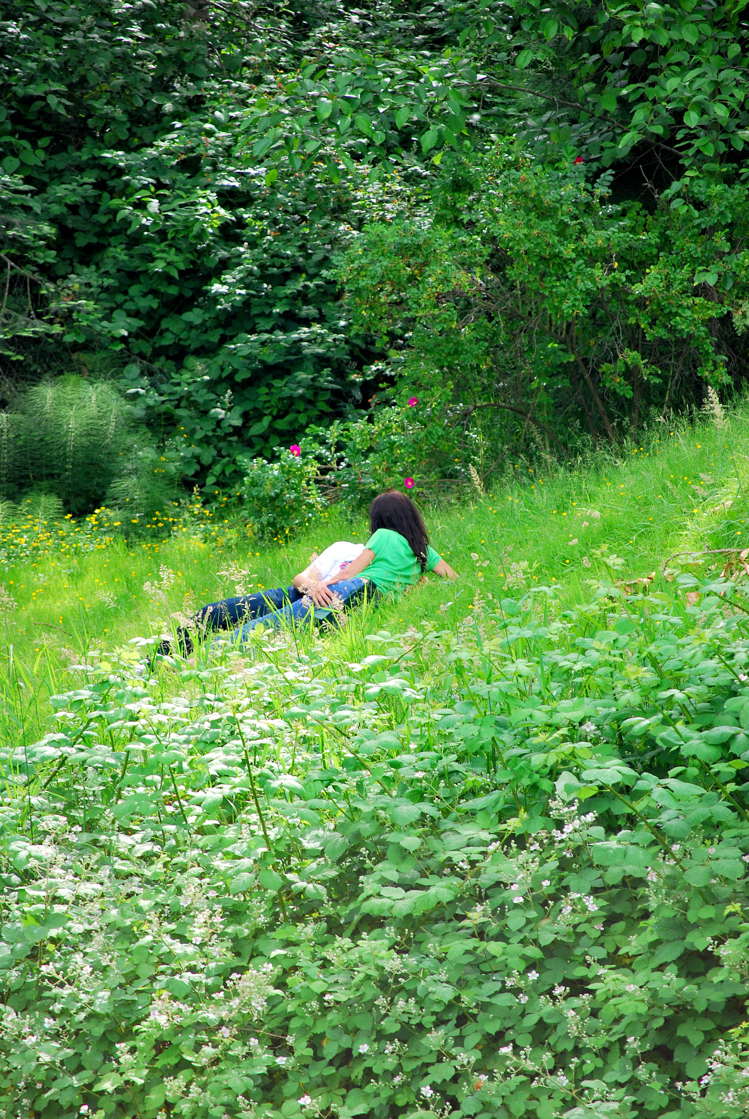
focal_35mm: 300
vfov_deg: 6.9
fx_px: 9335
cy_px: 560
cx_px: 374
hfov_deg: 4.6
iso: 200
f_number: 6.3
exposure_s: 1/125
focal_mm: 200
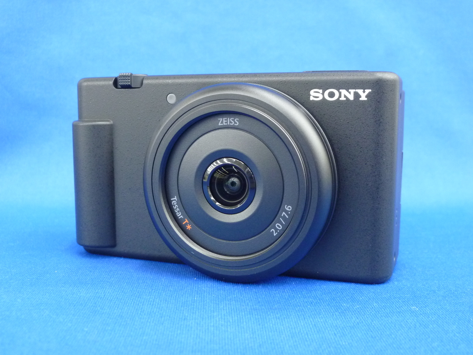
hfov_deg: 45.8
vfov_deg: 35.1
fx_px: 560
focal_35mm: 41
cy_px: 178
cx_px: 236
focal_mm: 7.2
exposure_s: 1/15
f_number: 3.6
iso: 400
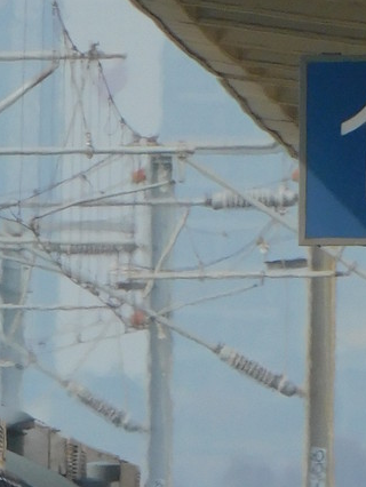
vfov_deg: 0.5
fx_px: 52841
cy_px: 562
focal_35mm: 3752
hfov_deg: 0.4
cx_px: -113
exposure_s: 1/640
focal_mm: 179.2
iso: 125
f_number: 5.6
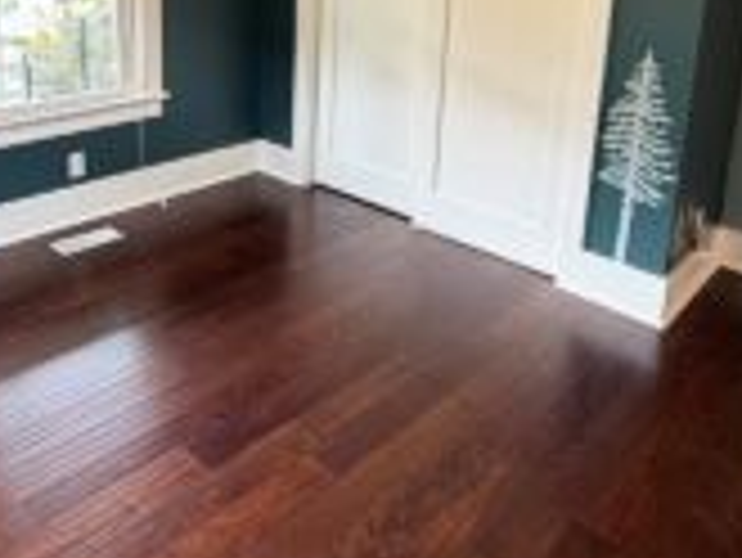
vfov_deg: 39.5
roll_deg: -2.1
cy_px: 81
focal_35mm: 34
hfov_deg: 53.8
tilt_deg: -12.8
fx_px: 729
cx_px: 333
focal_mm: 2.22
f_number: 2.2
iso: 320
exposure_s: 1/60
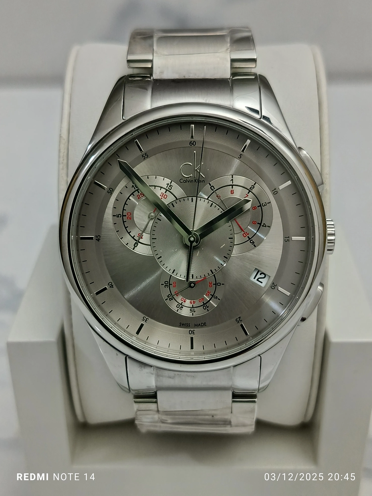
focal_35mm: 48
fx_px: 688
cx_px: 186
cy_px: 248
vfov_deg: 39.7
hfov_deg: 30.3
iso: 328
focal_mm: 5.24
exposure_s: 1/100
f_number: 1.7
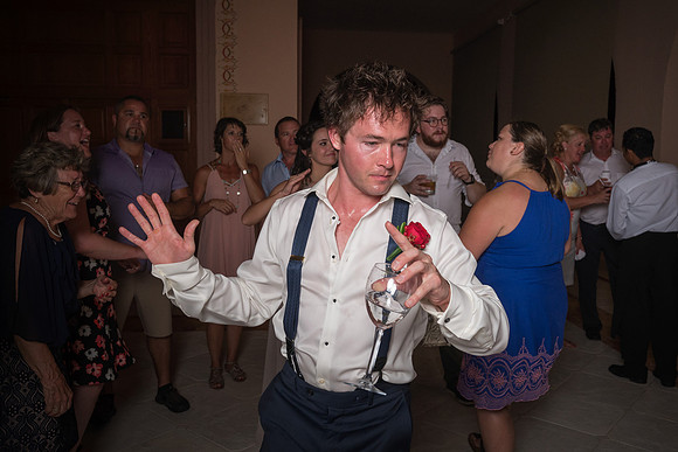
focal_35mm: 28
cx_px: 339
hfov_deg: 65.5
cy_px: 226
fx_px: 527
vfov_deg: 46.4
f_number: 5.6
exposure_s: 1/200
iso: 2000
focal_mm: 28
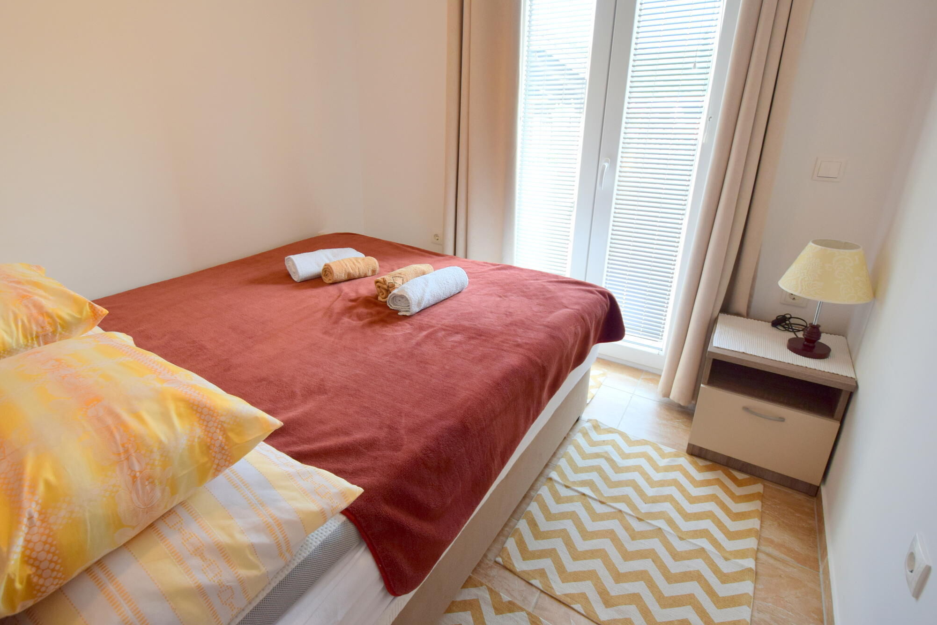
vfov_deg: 66.8
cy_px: 254
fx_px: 468
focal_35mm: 18
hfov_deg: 89.2
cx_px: 389
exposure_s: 1/80
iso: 400
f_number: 4.5
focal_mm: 10
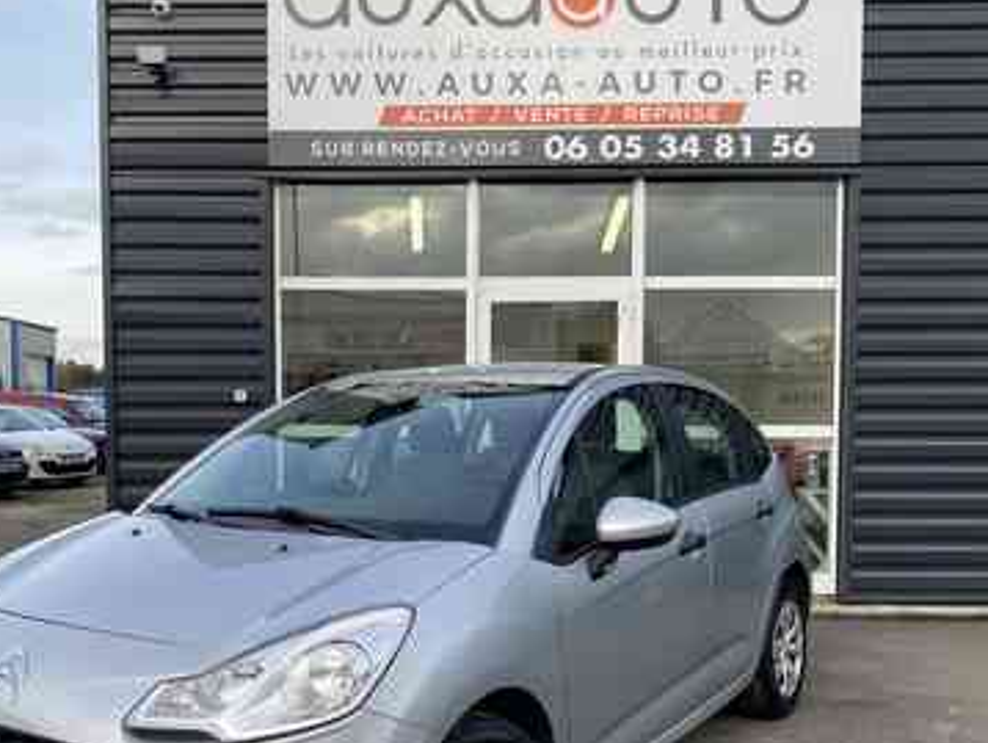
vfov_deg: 38.5
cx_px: 417
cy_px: 452
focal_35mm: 37
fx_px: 1057
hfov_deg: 49.9
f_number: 1.8
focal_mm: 4.25
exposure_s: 1/473
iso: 32
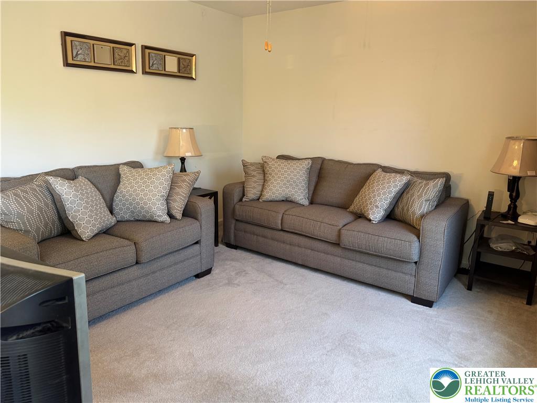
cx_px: 268
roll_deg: -1.1
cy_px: 202
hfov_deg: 71.6
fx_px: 372
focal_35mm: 24
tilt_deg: -12.1
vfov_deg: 56.8
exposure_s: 1/60
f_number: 1.78
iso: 250
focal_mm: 6.76
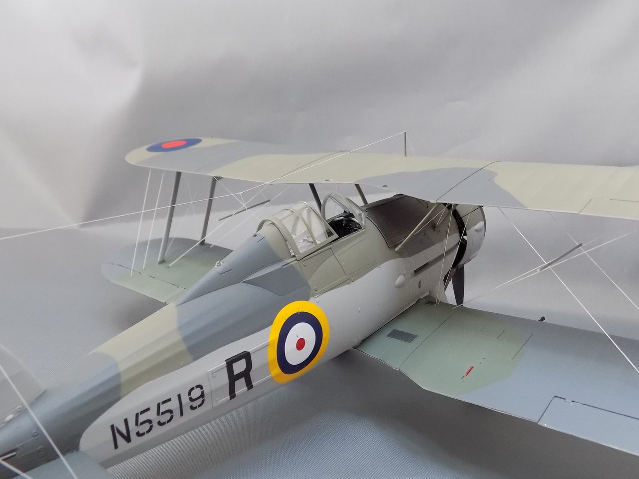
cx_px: 320
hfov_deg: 73.9
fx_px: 425
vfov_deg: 58.9
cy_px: 240
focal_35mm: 23
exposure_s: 1/30
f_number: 3.1
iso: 180
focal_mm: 4
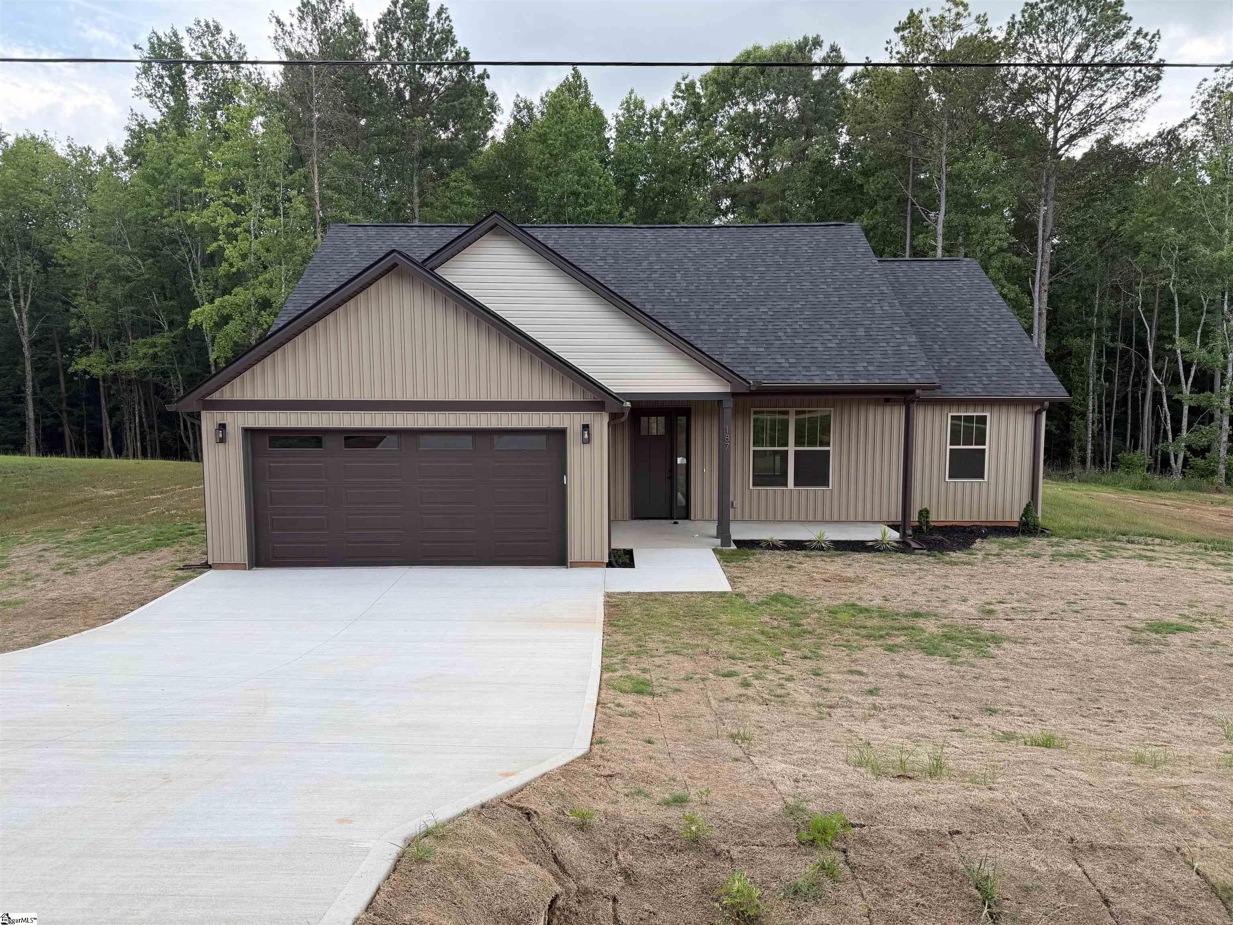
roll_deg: +0.6
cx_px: 616
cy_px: 462
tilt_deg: -6.9
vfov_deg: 56.8
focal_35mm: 24
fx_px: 855
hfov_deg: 71.6
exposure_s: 1/602
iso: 80
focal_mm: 6.76
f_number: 1.78
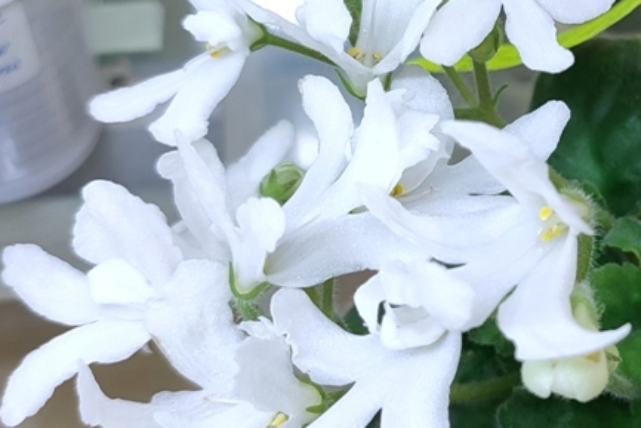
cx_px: 568
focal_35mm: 48
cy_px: 191
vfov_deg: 28.1
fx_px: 855
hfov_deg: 38.5
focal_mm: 6.04
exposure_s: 1/100
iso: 447
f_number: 1.9
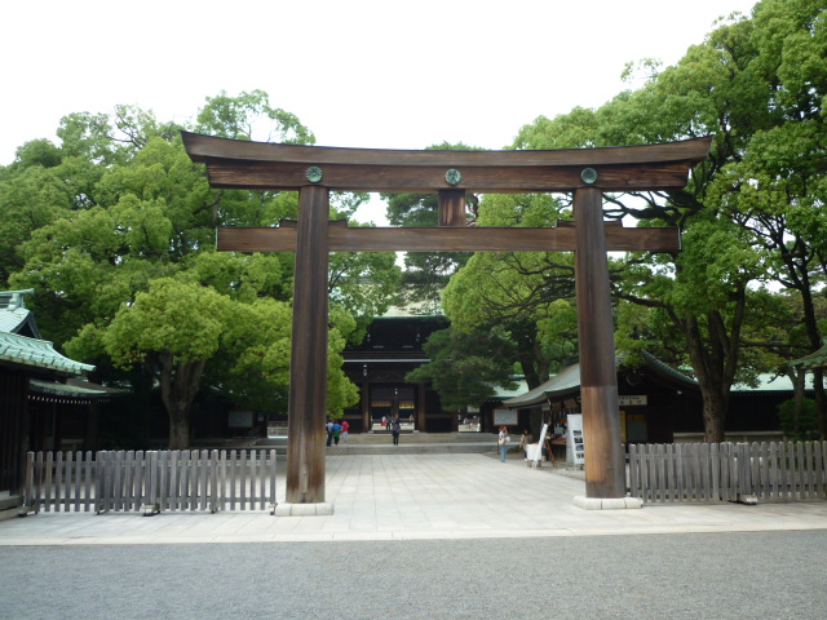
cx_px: 414
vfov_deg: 42.9
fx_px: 788
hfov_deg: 55.4
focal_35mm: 33
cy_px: 310
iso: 80
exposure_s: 1/500
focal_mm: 5.5
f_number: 2.8
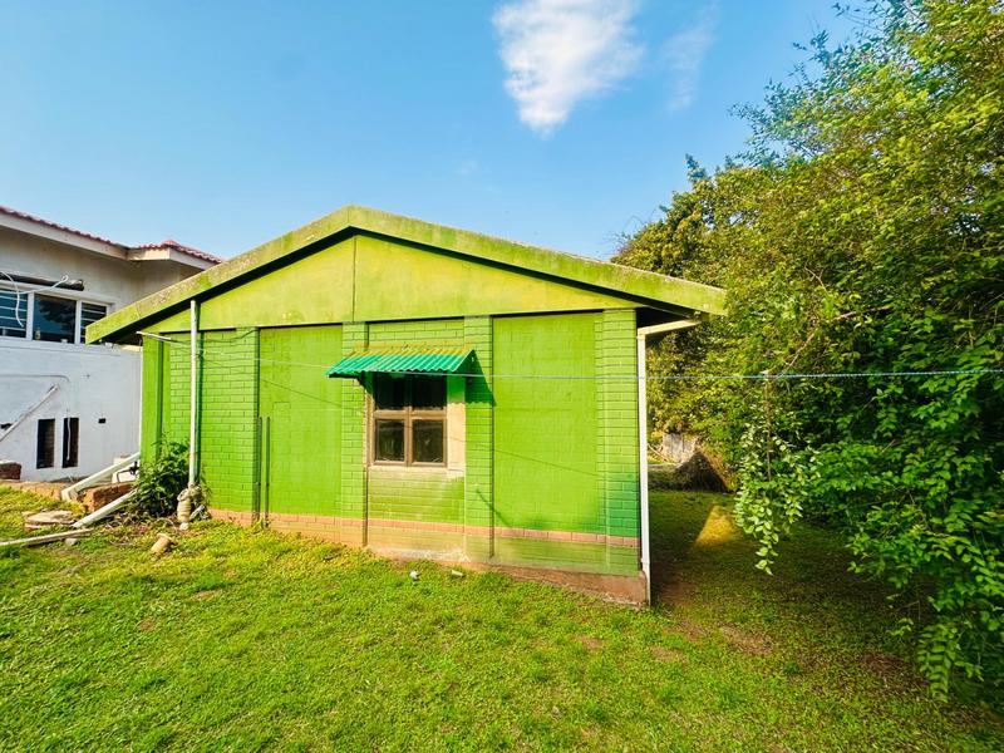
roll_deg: +1.0
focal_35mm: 14
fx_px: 406
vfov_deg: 85.7
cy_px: 376
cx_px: 502
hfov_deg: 102.1
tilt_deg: +2.4
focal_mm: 2.22
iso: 40
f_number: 2.2
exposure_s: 1/558
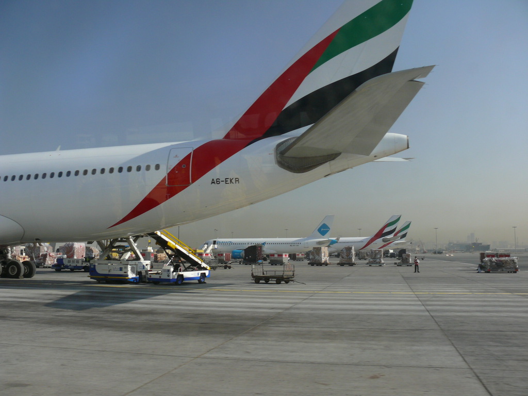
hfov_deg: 52.6
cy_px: 198
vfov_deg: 40.7
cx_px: 264
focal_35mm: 35
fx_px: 534
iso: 100
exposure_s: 1/160
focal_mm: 7.4
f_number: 4
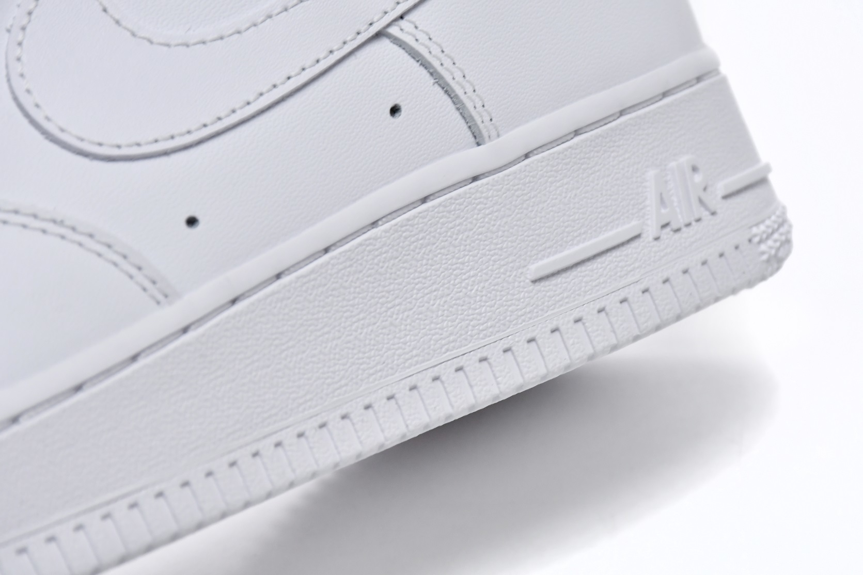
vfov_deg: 7.9
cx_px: 432
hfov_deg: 11.8
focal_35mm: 174
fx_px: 4171
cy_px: 288
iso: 1600
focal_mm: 116
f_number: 11
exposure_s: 1/125
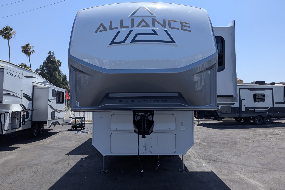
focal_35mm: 26
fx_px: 206
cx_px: 142
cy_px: 89
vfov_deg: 49.5
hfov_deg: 69.4
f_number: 1.85
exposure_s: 1/2571
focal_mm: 6.81
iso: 49
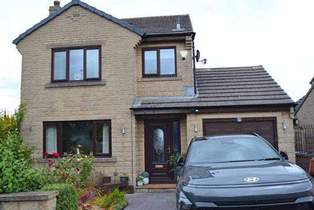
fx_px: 275
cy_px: 105
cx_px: 157
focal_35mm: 32
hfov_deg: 59.5
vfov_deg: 41.7
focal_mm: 21
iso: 140
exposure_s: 1/125
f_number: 5.6
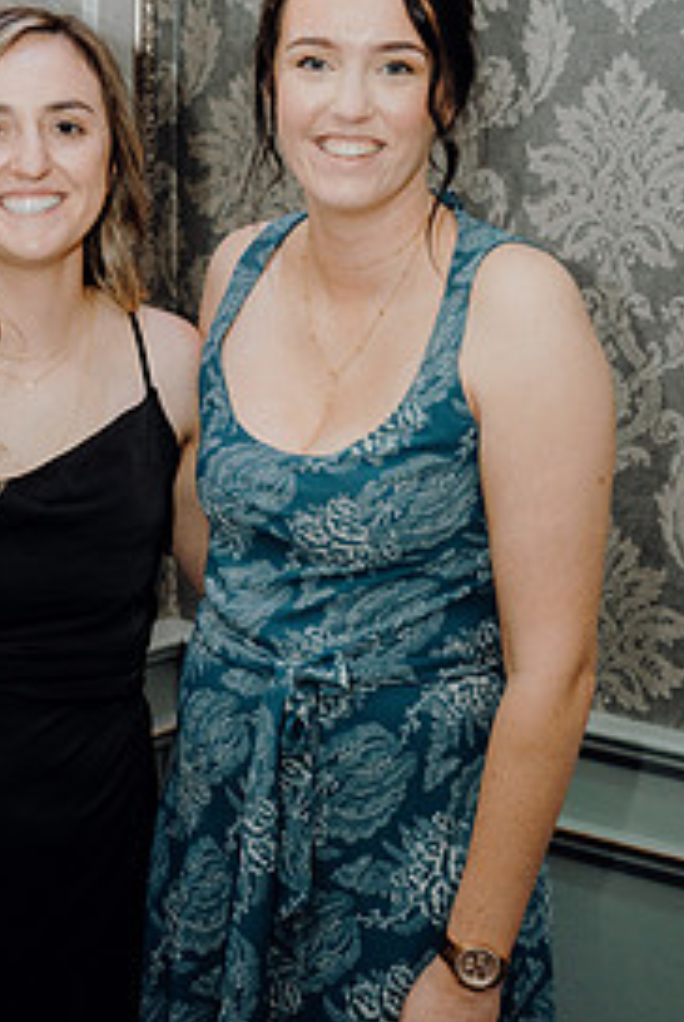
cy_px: 560
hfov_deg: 17.9
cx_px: 150
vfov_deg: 26.6
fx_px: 2160
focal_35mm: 76
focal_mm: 46
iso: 2500
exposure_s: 1/160
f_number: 5
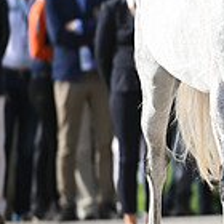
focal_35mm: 1270
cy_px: 33
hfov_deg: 1.4
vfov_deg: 1.4
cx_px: 408
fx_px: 9298
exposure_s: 1/1600
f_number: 5
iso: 450
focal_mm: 360
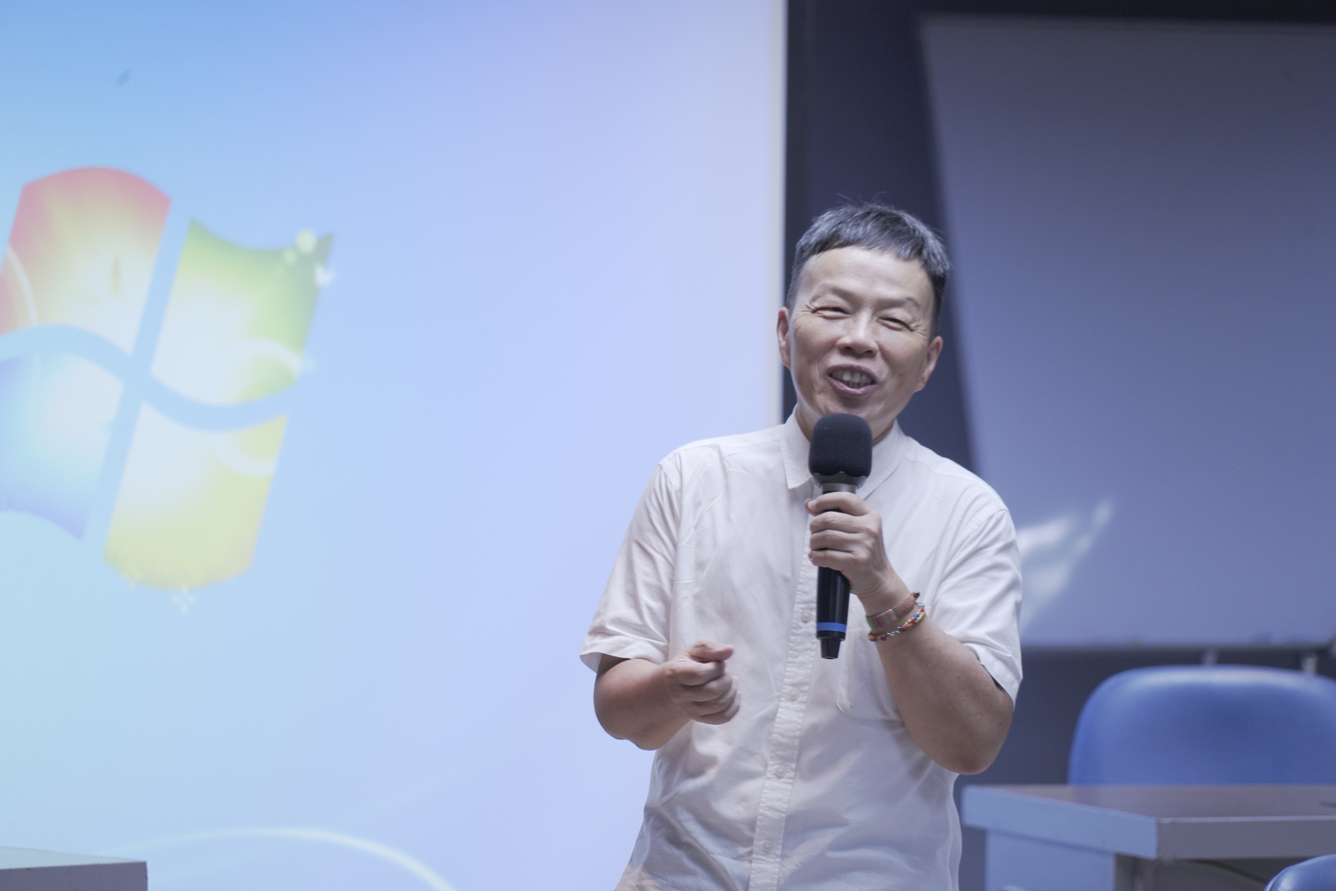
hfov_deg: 8.6
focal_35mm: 240
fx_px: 8907
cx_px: 668
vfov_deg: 5.7
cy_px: 446
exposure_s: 1/100
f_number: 6.3
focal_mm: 240
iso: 2000
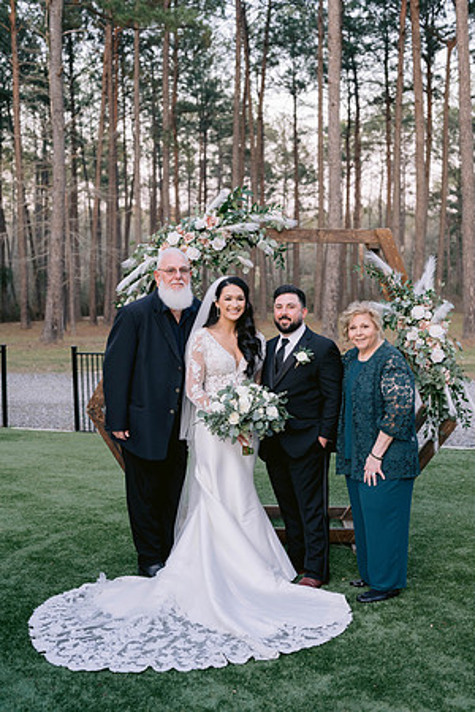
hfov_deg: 27.0
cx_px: 238
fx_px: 990
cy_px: 356
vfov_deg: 39.6
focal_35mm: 50
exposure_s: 1/200
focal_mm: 50
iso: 800
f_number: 3.5
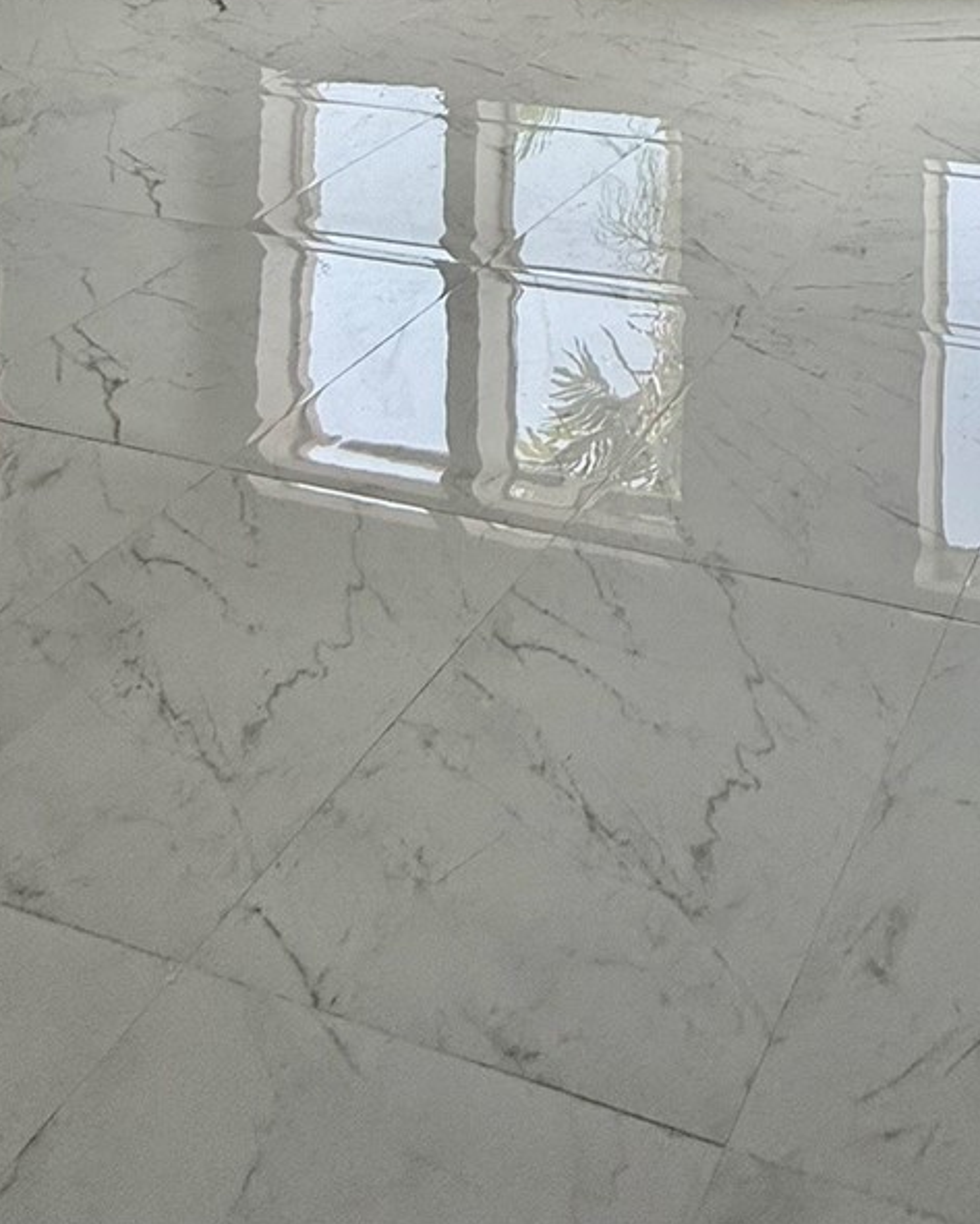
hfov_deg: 34.9
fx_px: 1341
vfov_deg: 33.2
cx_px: 1063
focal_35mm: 37
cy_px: -429
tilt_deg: +0.6
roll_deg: +0.7
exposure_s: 1/679
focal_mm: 2.22
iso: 64
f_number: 2.2
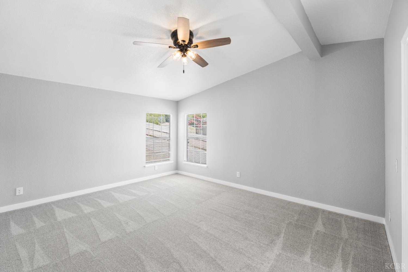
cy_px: 136
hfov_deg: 96.7
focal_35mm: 16
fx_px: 181
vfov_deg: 73.7
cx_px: 204
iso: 160
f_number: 4.5
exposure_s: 1/20
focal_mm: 16
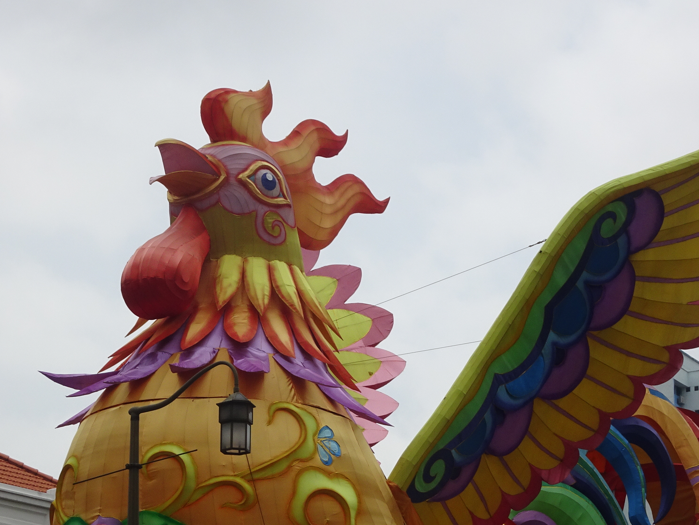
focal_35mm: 128
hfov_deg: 15.4
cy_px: 379
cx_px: 329
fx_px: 2585
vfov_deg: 11.6
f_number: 5
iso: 80
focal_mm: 13.26
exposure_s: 1/1000
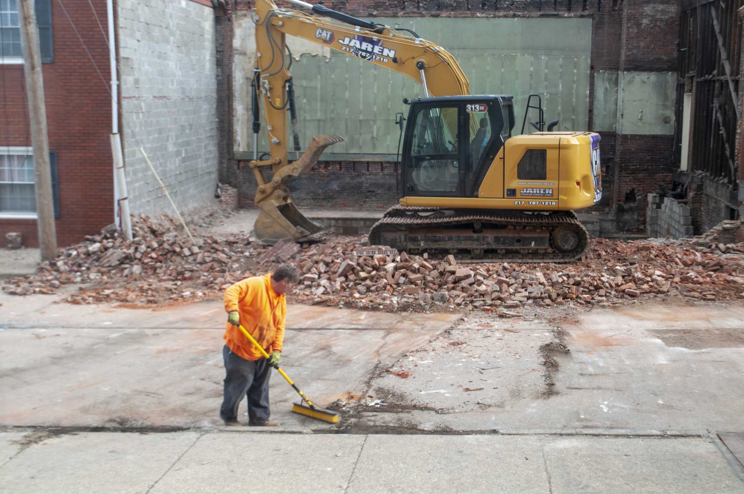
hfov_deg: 40.4
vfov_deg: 27.5
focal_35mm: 49
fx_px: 1011
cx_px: 366
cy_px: 246
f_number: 7.1
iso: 200
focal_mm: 32
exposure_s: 1/200
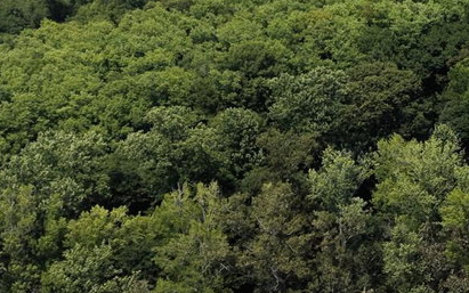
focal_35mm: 99
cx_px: 826
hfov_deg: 17.4
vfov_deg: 13.0
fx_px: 1266
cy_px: -24
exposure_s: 1/4000
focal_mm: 8.67
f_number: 1.8
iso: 160
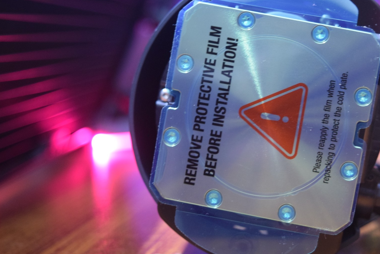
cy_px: 110
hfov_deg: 24.9
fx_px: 855
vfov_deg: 16.8
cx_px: 264
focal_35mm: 81
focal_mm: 38
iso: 1600
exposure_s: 1/8
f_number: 4.8
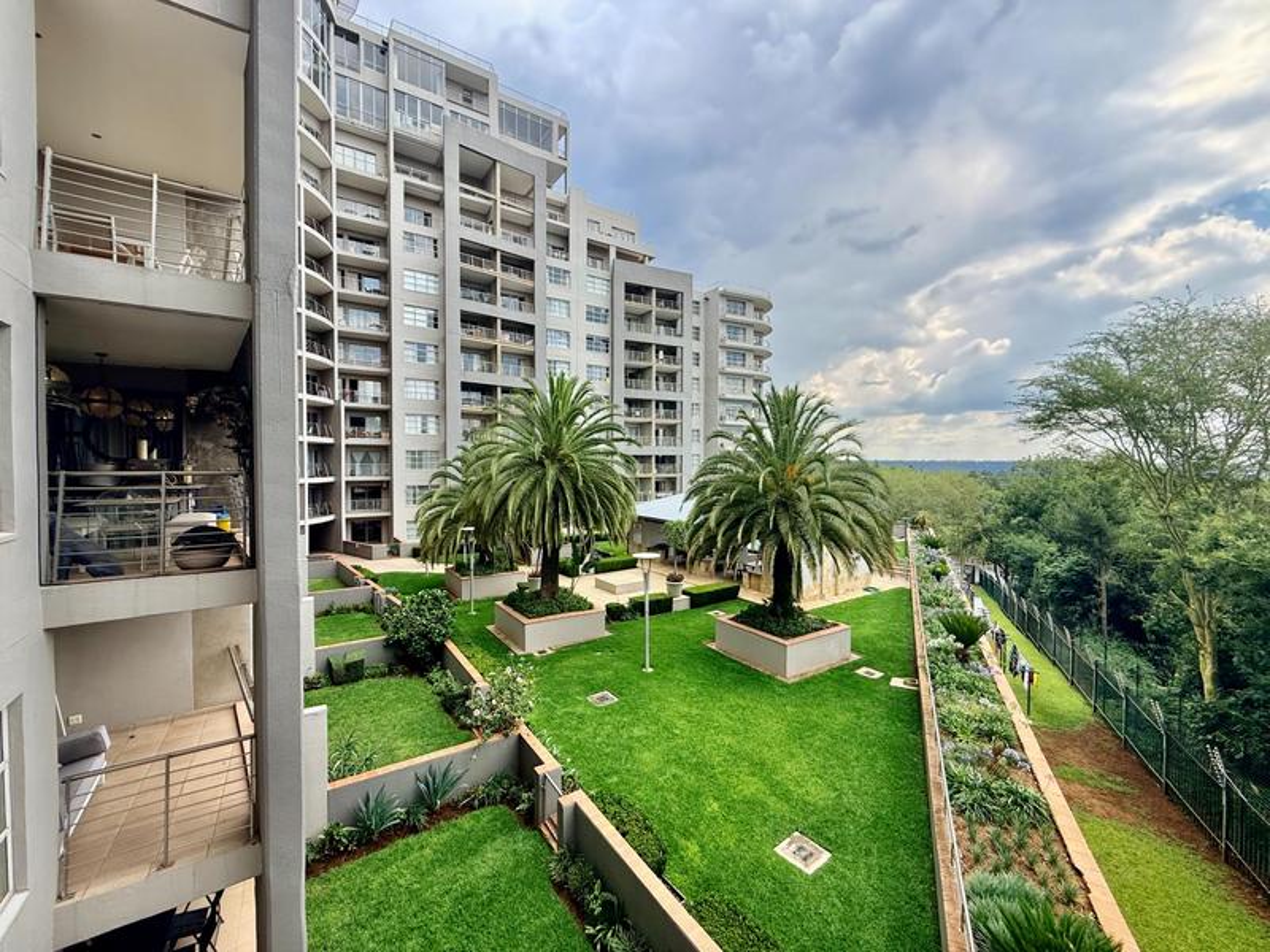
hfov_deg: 102.1
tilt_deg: -0.8
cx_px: 635
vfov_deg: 85.7
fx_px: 514
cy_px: 476
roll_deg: +0.1
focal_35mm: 14
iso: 50
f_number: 2.2
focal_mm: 2.22
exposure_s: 1/613
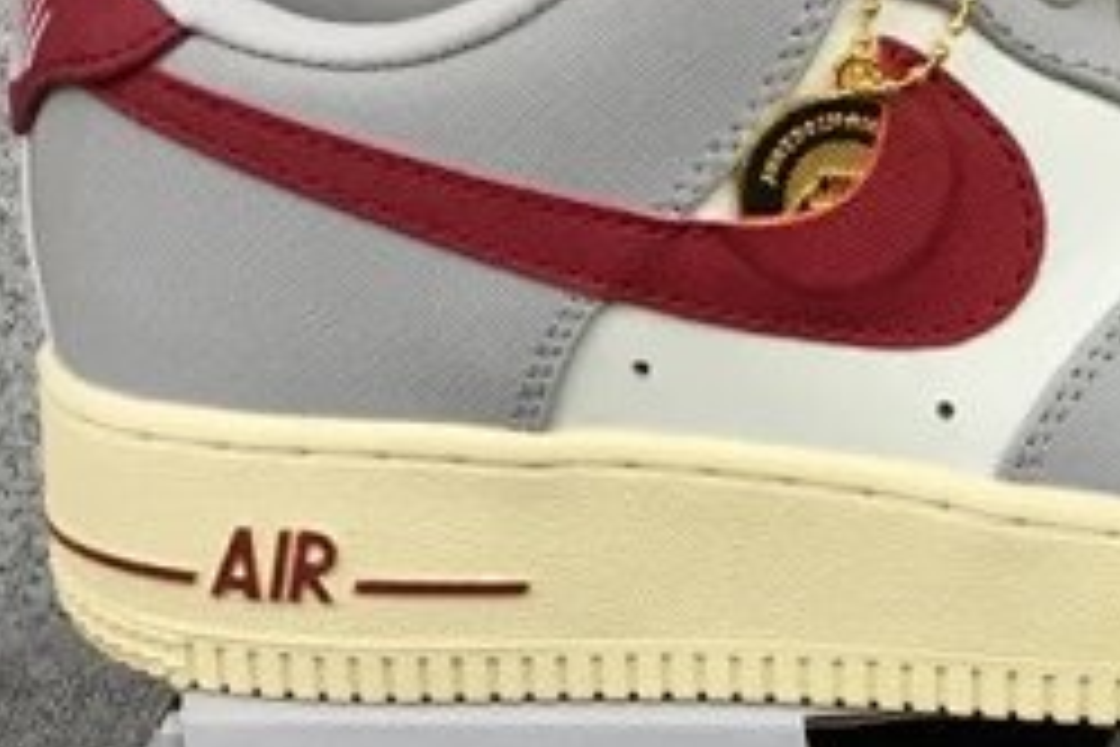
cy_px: 518
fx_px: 2582
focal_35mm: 83
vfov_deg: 16.4
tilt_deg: -18.7
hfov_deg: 24.0
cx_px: 949
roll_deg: -0.4
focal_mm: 3.3
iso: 32
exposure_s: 1/33
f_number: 2.4
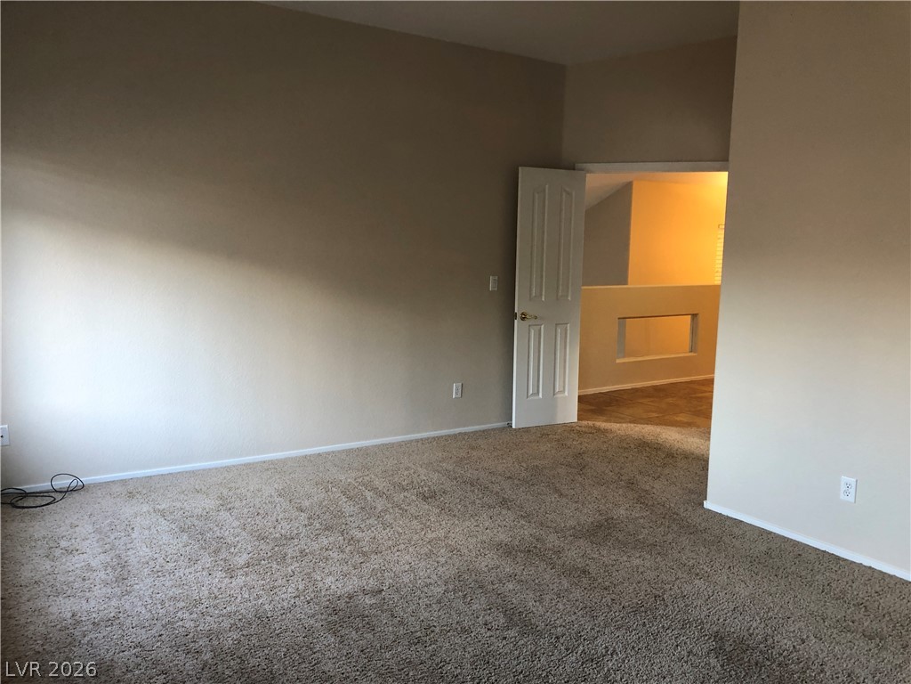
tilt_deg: -9.2
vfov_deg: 49.7
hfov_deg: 63.4
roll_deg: -0.4
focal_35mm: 28
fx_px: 737
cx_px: 456
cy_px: 342
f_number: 1.8
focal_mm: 4
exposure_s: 1/17
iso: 40
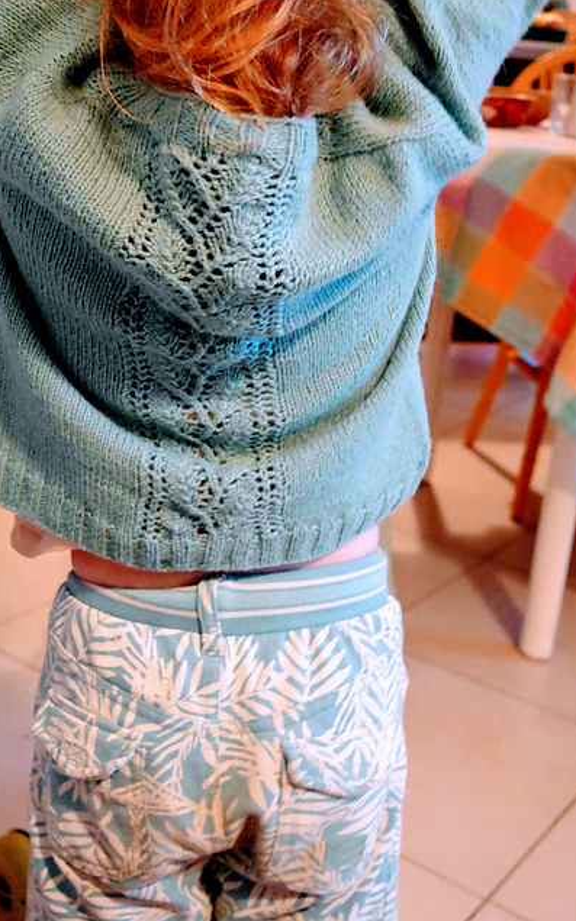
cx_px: 273
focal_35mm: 47
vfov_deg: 42.6
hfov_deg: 27.4
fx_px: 1180
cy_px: 458
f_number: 4.2
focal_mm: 22
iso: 3200
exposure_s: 1/60
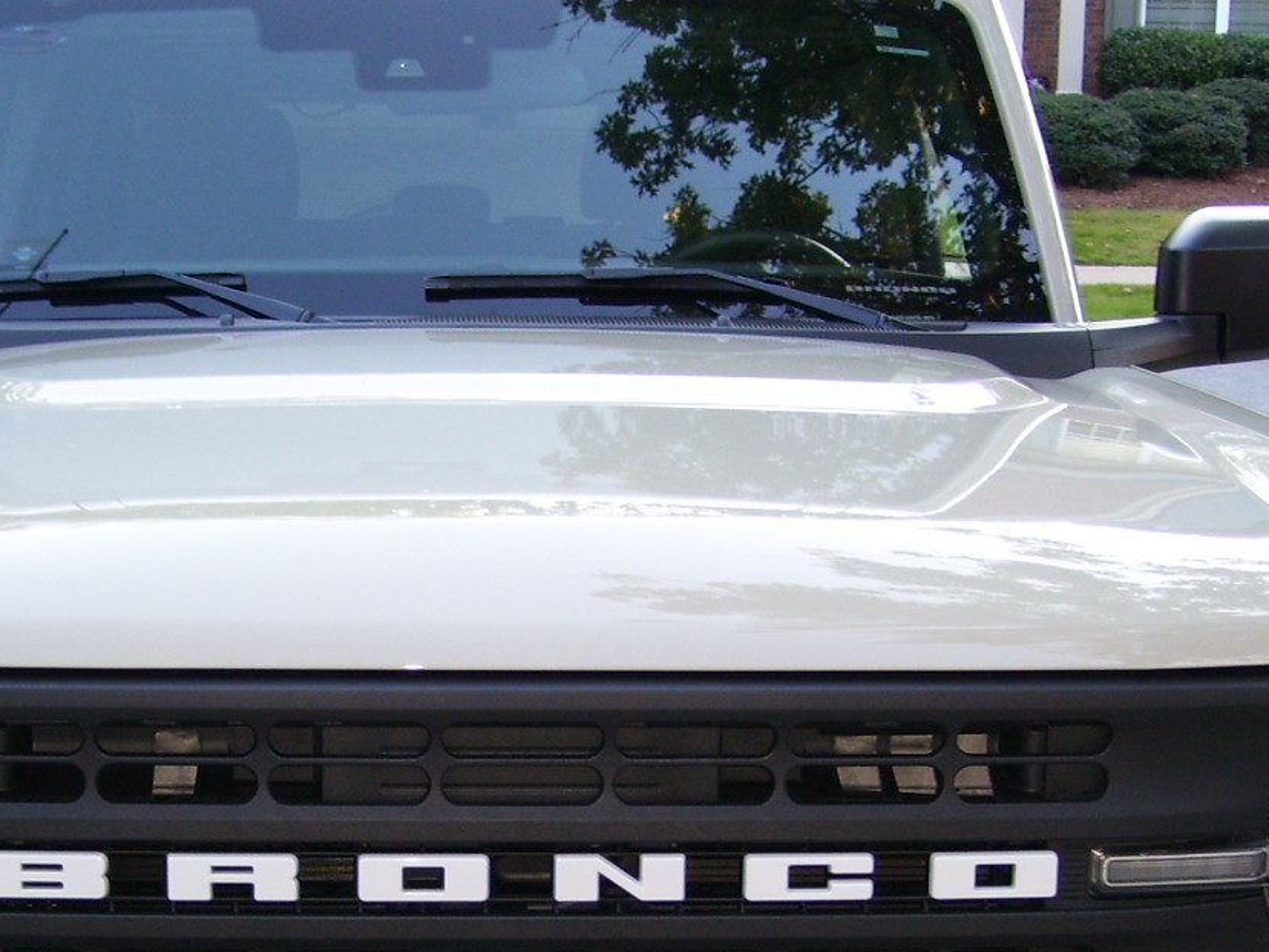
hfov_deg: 26.2
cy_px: 805
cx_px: 452
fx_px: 2713
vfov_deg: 19.6
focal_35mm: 74
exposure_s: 1/60
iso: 80
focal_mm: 6
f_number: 2.7
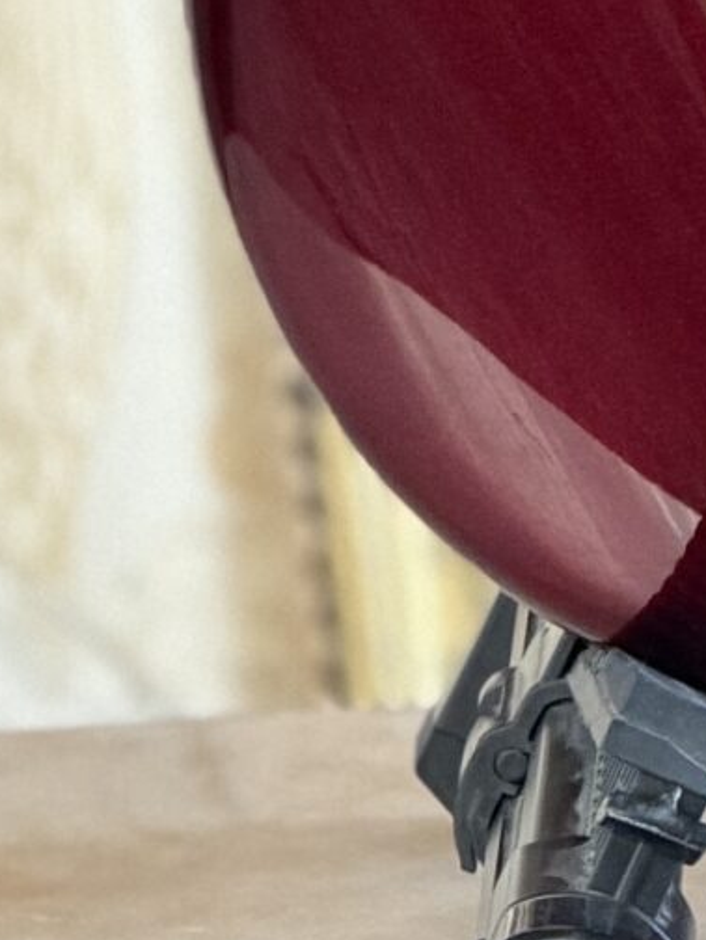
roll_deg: -1.0
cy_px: -1255
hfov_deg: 2.9
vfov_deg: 3.8
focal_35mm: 507
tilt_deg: -8.2
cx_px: 1358
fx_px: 13781
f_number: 2.8
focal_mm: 16.89
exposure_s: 1/71
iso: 640
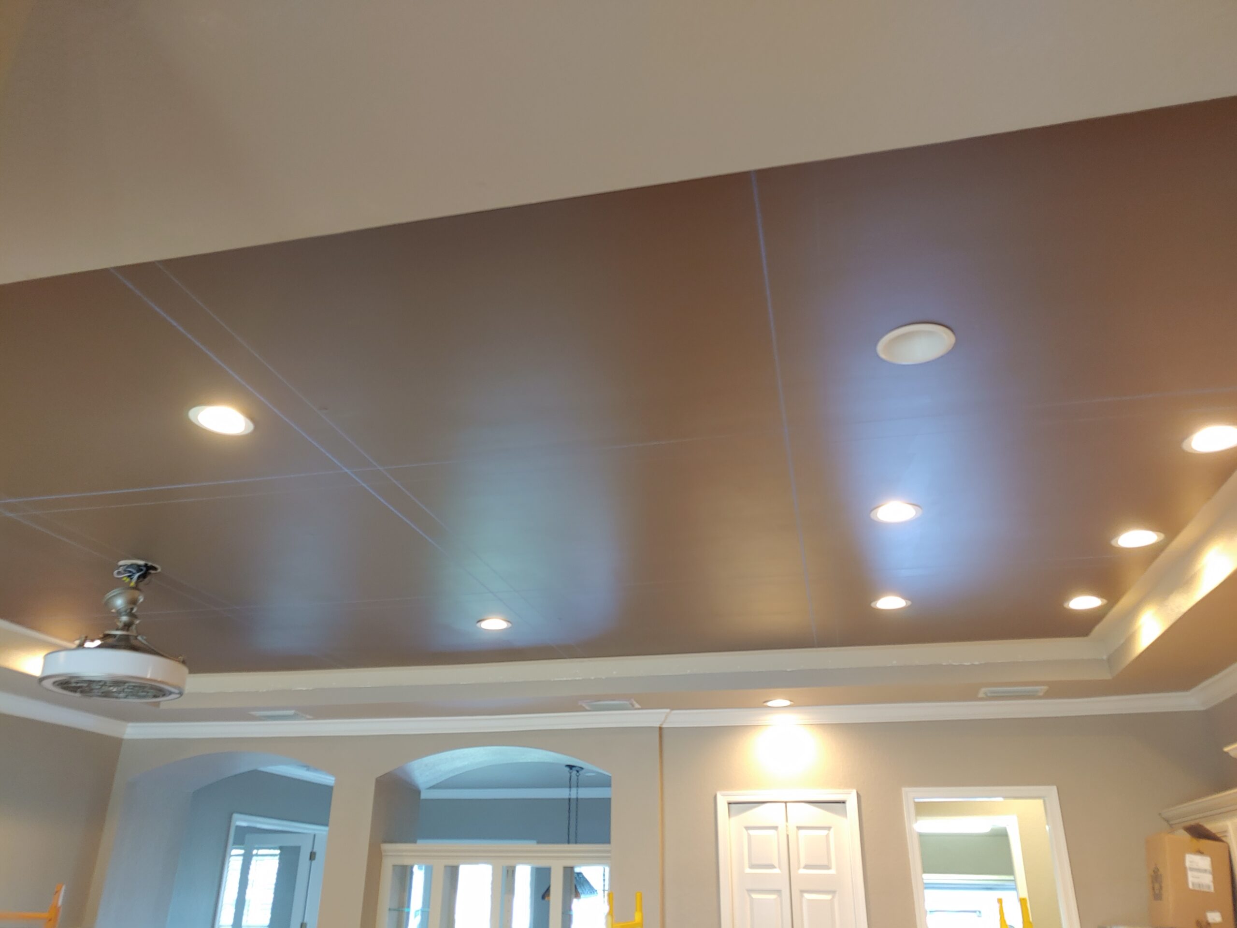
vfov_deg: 54.9
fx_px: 893
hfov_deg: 69.4
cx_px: 618
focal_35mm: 25
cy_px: 464
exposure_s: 1/30
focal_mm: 4.23
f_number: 1.5
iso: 150
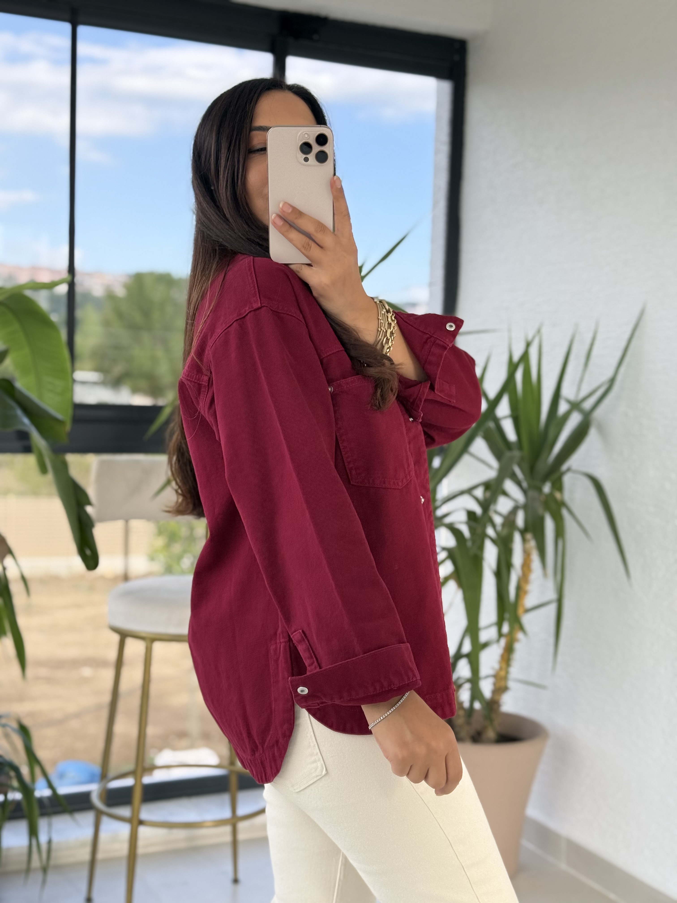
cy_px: 452
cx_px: 338
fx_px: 1252
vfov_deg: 39.7
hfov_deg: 30.3
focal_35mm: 48
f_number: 1.78
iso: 100
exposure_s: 1/444
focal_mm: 6.76
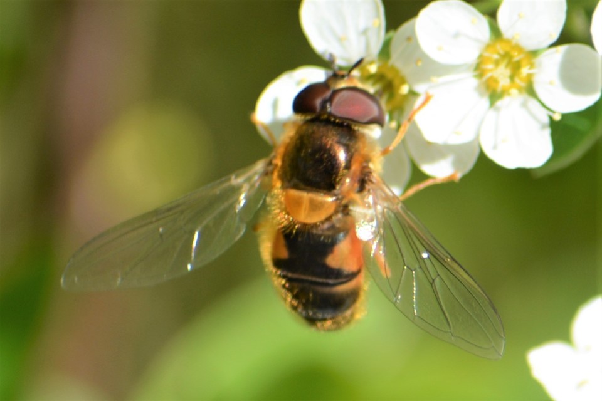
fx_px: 7524
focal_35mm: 450
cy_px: 200
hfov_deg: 4.6
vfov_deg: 3.1
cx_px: 301
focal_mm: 300
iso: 100
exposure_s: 1/200
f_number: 8
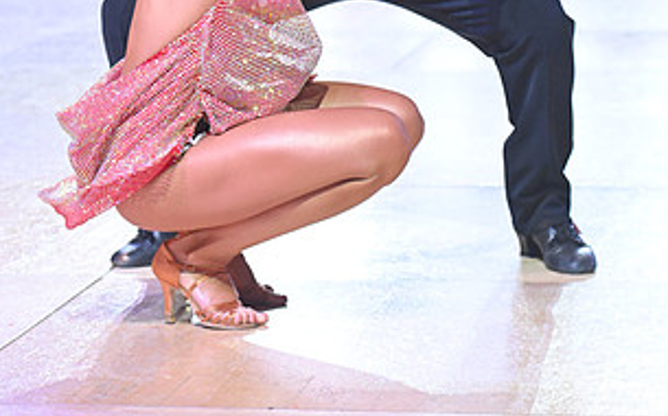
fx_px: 3529
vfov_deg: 6.7
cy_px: -175
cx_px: 284
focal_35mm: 194
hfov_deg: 10.8
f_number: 4.5
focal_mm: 100
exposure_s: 1/400
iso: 4000
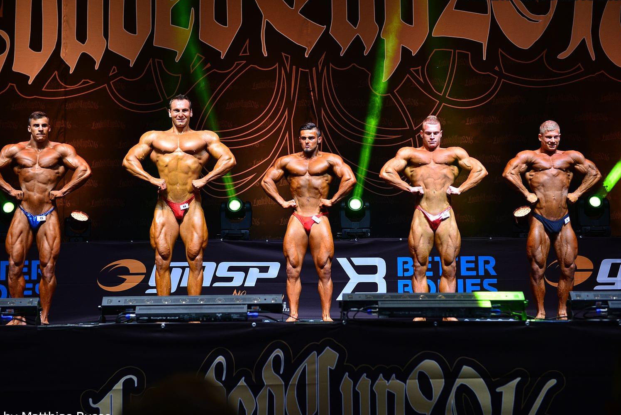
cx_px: 296
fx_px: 1156
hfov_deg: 30.1
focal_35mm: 67
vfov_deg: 20.3
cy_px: 203
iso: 500
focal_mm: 62
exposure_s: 1/200
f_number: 3.2
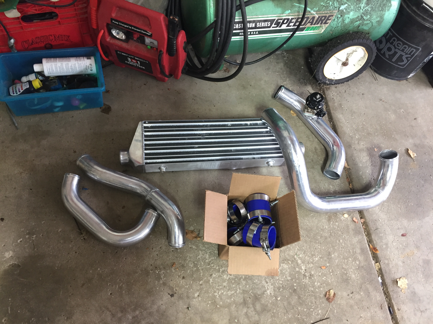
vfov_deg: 48.2
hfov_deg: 61.7
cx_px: 216
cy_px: 162
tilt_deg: -62.3
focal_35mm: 29
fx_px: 363
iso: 125
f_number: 2.2
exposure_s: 1/30
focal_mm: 4.15
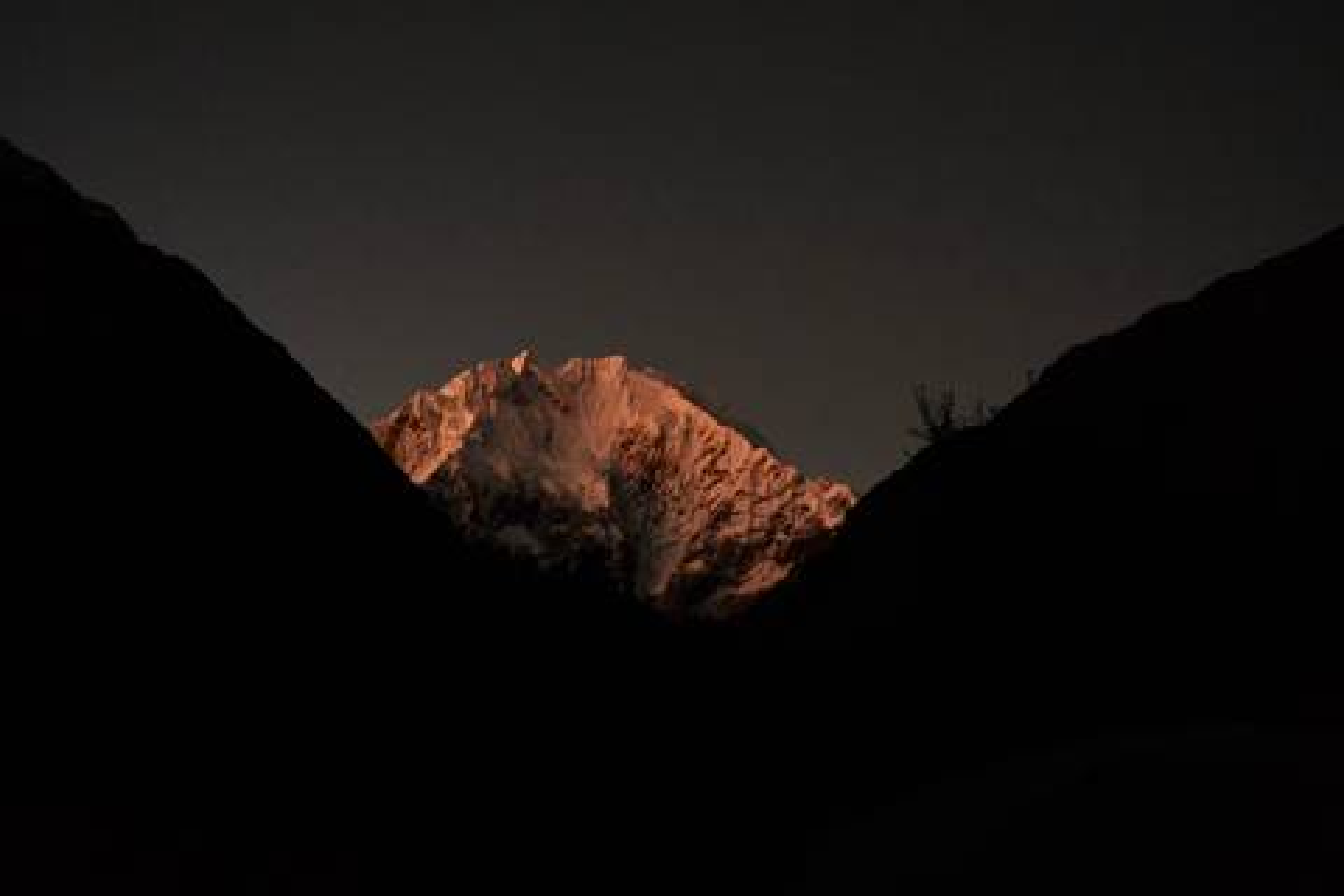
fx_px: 1531
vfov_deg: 32.6
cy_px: 448
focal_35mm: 41
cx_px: 672
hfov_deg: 47.4
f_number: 2.8
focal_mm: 27
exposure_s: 1/40
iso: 3200
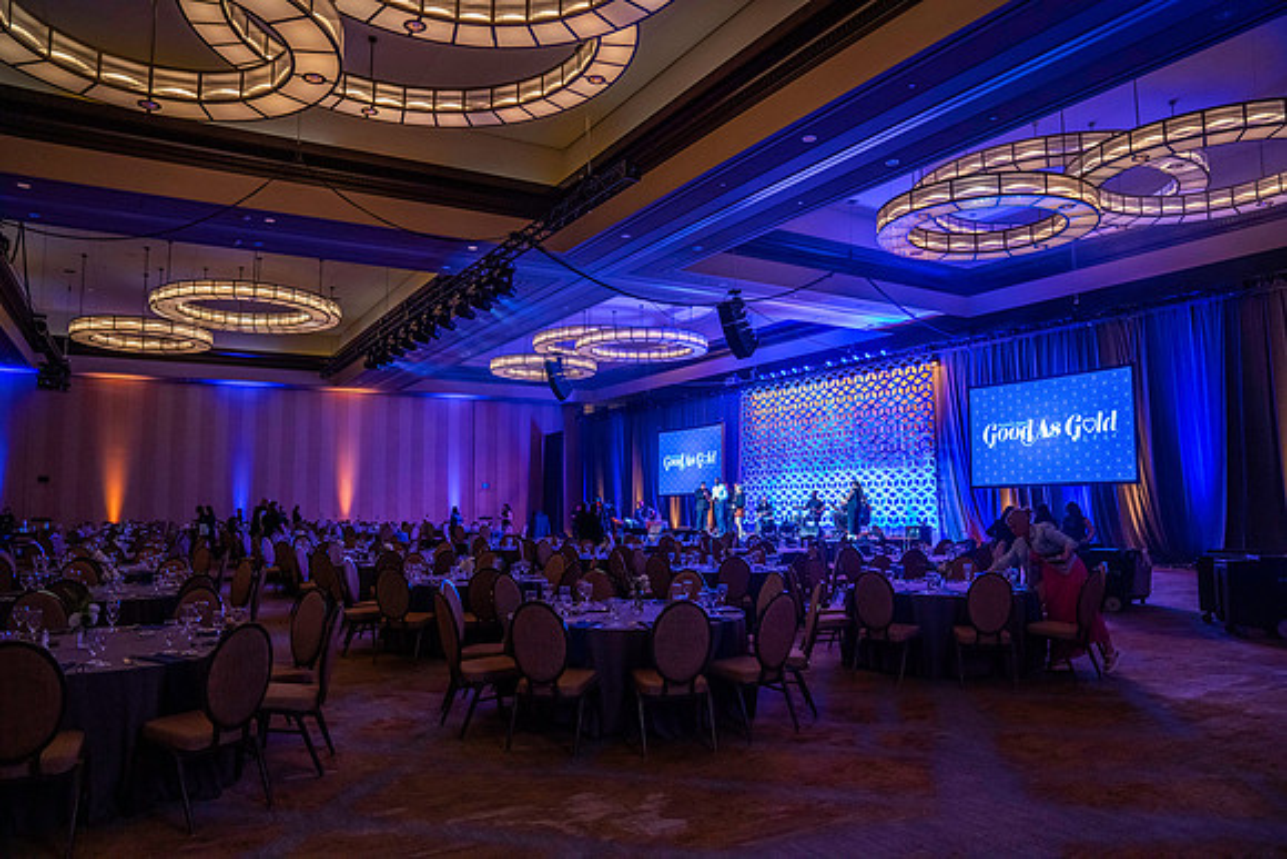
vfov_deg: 53.2
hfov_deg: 73.7
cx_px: 644
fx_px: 858
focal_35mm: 24
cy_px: 430
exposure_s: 1/160
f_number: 2.8
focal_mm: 24
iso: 2500
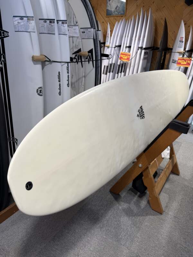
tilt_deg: -24.9
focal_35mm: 24
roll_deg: -4.4
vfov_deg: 71.6
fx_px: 178
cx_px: 96
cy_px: 128
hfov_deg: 56.8
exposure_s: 1/121
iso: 64
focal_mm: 6.76
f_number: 1.78
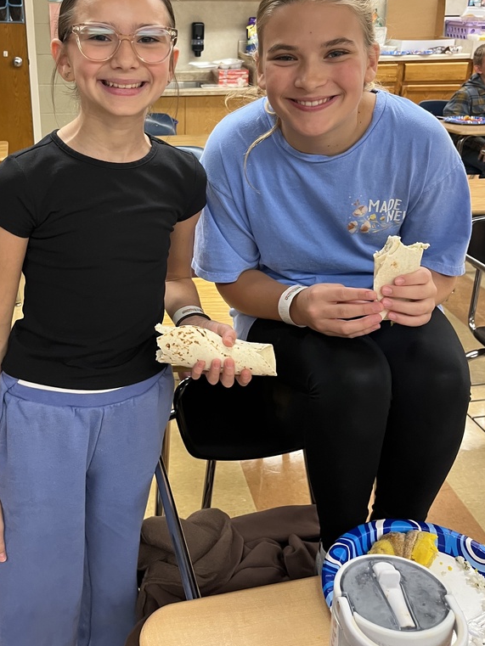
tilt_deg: -20.8
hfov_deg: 40.4
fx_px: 654
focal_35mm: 35
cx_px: 178
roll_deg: +0.3
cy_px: 231
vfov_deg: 51.9
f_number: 1.6
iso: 200
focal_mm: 5.1
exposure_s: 1/60
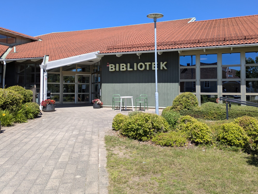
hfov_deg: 59.8
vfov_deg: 46.7
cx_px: 141
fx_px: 224
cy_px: 84
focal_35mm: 30
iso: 41
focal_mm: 5.43
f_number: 1.89
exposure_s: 1/1340
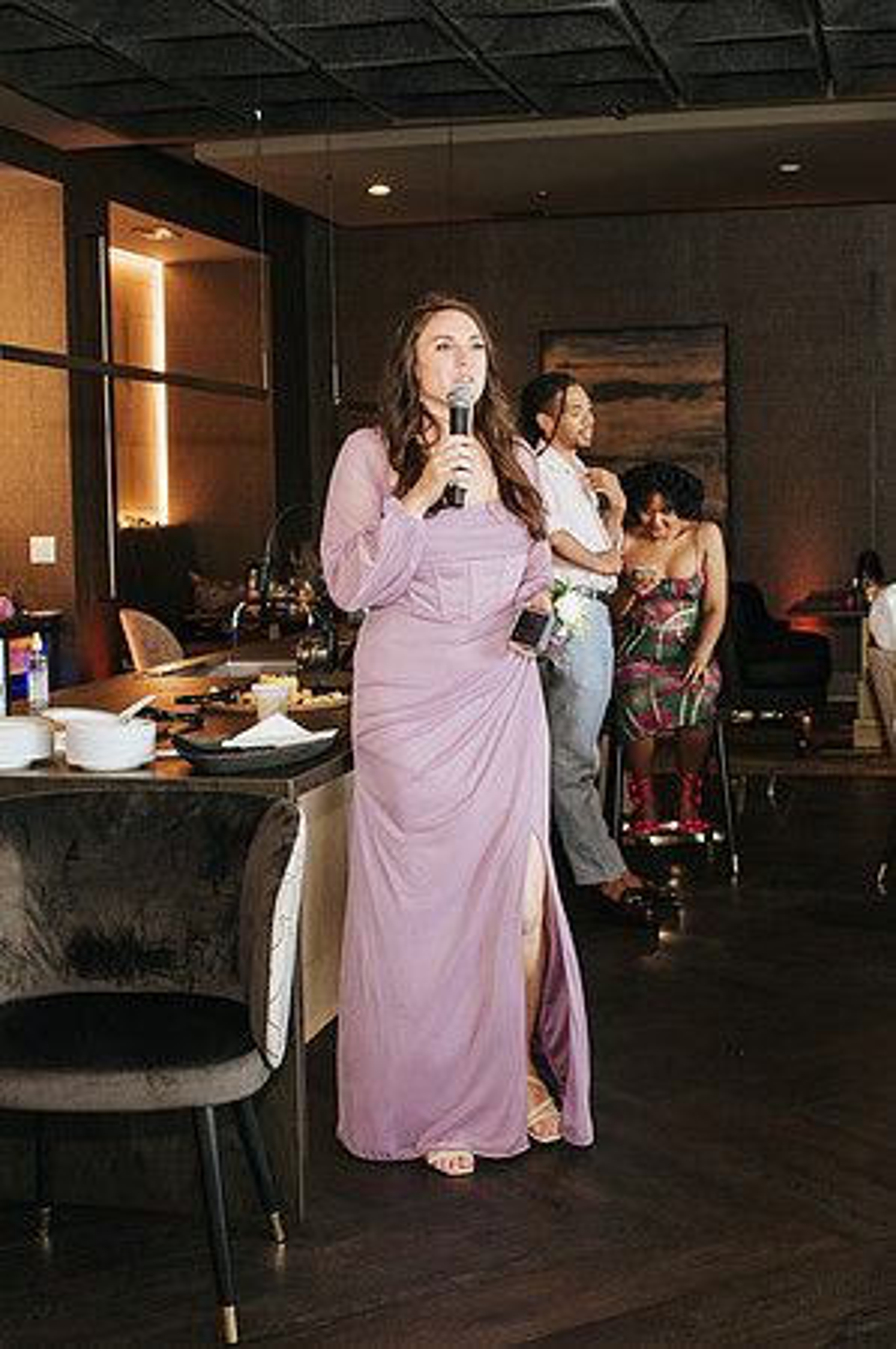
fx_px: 1991
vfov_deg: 37.4
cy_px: 675
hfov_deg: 25.4
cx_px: 454
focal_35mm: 53
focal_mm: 35
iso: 1000
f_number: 3.5
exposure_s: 1/160
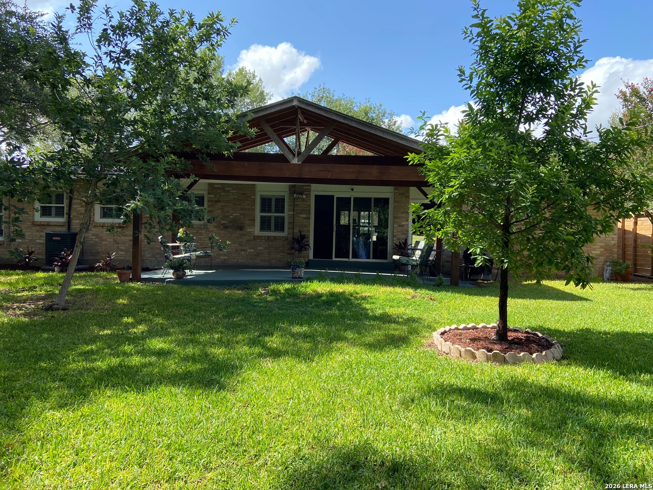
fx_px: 490
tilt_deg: -1.4
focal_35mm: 26
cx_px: 326
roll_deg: -3.0
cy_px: 245
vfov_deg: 53.1
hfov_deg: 67.3
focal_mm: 4.25
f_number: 1.8
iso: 32
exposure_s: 1/778
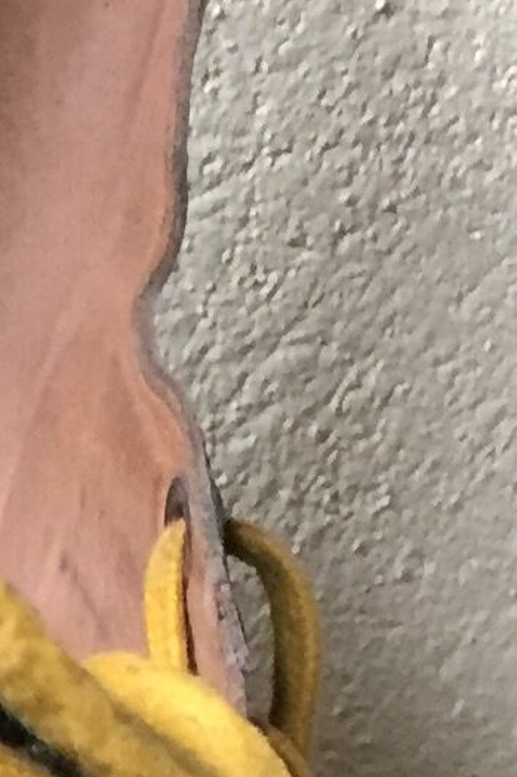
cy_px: 1650
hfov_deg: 7.1
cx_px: -467
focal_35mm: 188
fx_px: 4052
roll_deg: -5.1
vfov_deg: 10.0
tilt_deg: -31.2
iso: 320
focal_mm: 4.15
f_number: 2.2
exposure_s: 1/33
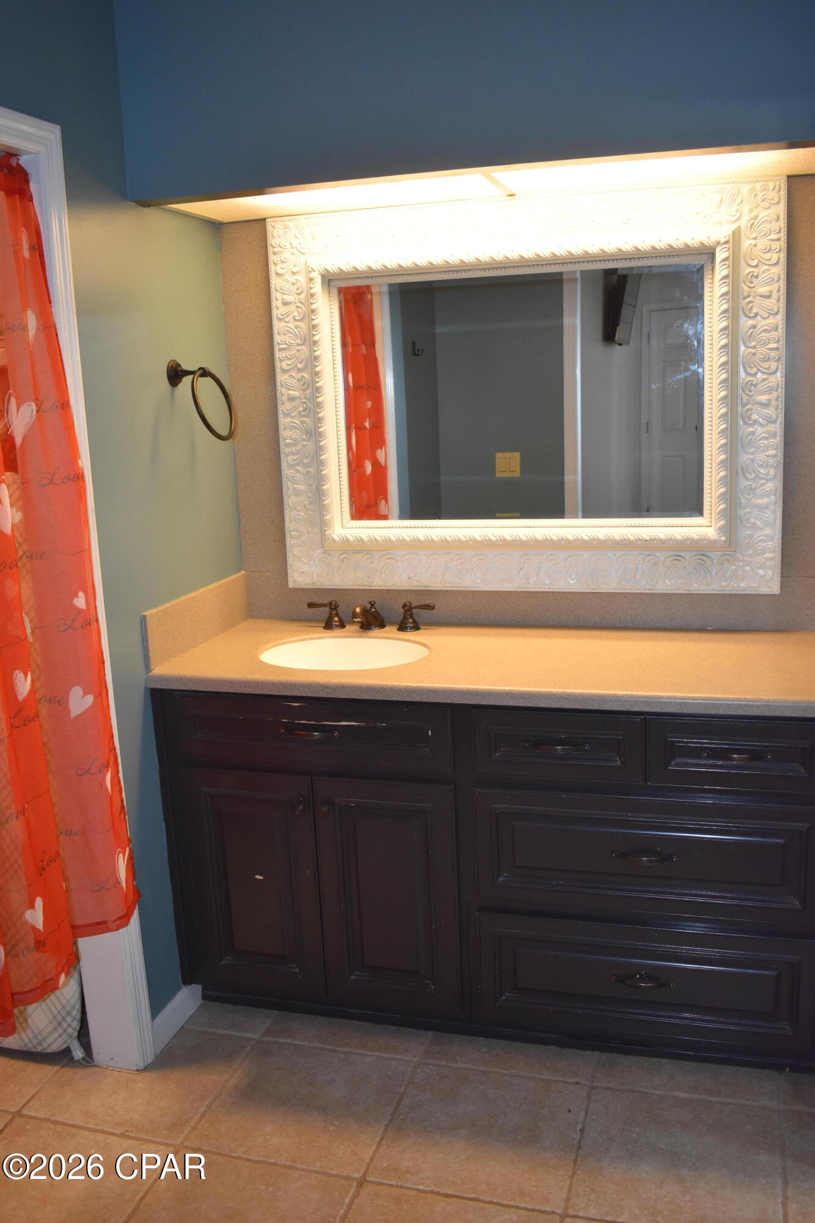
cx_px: 408
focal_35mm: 32
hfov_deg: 41.7
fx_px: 1070
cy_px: 612
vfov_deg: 59.5
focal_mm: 21
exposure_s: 1/125
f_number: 3.8
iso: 1250
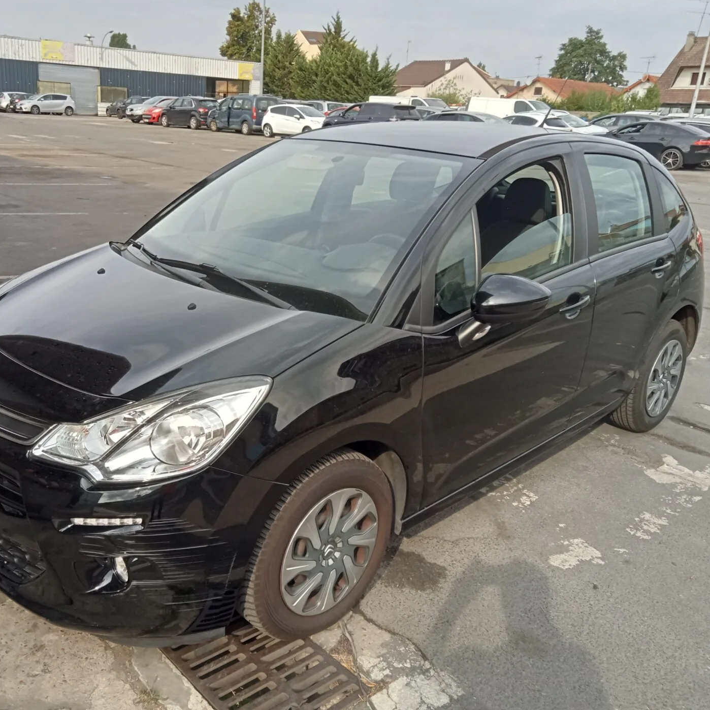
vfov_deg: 48.5
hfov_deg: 48.2
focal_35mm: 34
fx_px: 789
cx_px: 288
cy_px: 352
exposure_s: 1/469
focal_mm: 3.46
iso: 100
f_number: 2.2
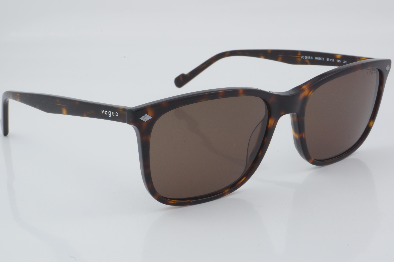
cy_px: 131
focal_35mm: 75
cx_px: 197
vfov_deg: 18.2
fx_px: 821
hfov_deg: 27.0
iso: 100
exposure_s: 1/3
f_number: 32
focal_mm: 50
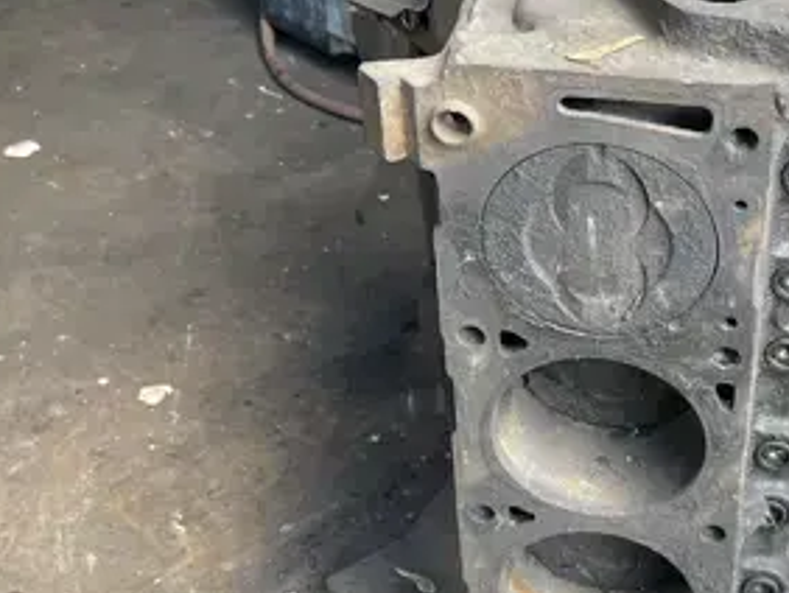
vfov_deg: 24.8
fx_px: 1346
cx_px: 691
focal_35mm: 59
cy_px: 232
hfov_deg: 31.3
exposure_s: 1/107
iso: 125
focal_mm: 5.1
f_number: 1.6
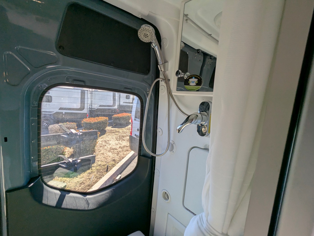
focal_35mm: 16
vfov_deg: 78.2
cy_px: 118
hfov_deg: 94.4
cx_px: 157
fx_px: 145
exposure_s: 1/170
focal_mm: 2.35
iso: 77
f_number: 2.2
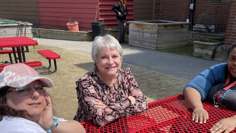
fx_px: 225
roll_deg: +0.1
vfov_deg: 32.2
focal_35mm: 36
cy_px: 101
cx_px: 129
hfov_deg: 55.2
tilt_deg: -23.9
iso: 32
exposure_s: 1/1825
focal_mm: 4.2
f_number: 1.6
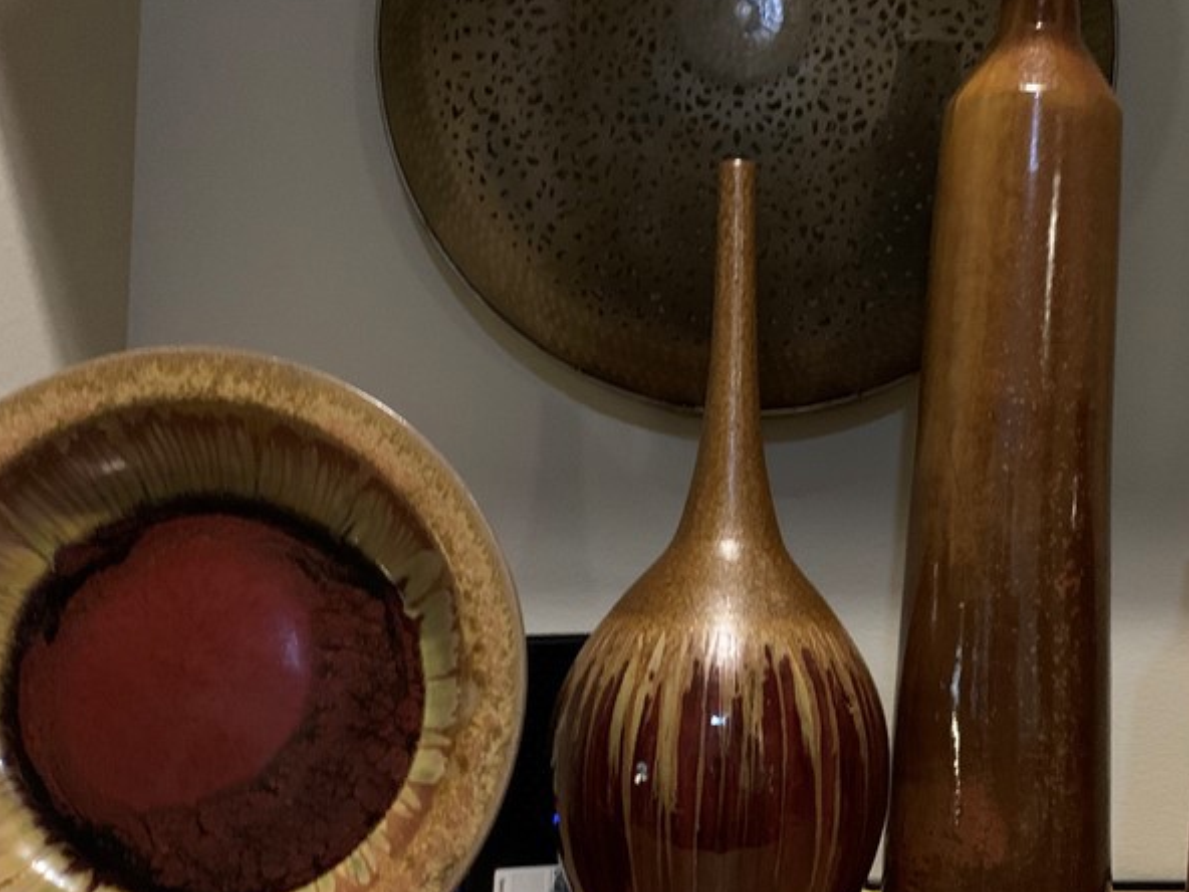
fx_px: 1546
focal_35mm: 45
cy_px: 500
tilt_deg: -1.2
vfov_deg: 32.1
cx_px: 793
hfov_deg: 41.5
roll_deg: -1.5
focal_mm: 4.25
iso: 640
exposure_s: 1/20
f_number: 1.8
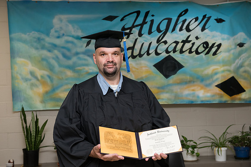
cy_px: 84
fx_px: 418
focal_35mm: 60
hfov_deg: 33.4
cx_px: 126
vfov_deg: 22.6
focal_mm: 60
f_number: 7.1
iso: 1600
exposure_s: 1/160
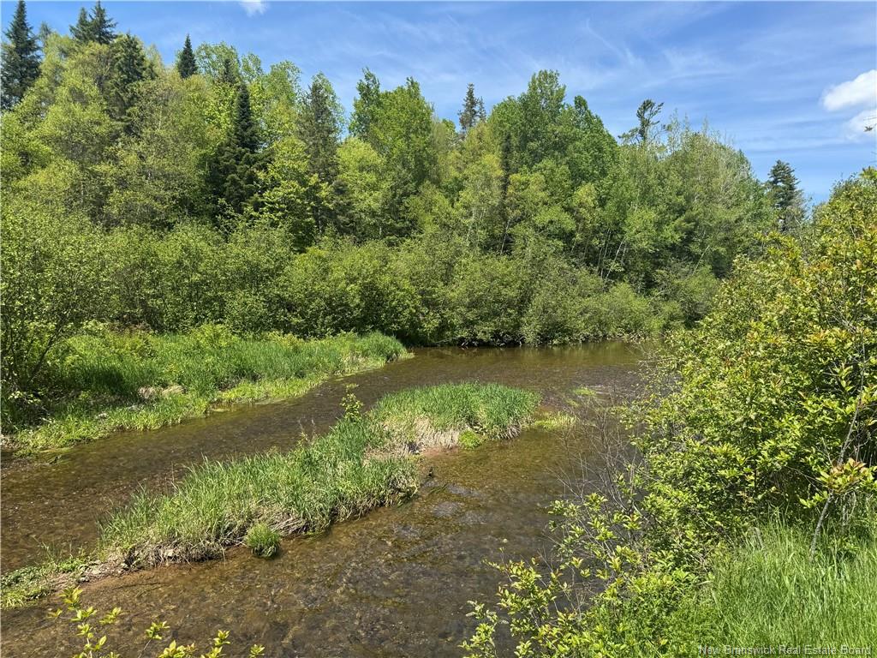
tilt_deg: -2.4
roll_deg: -0.8
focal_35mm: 24
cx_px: 438
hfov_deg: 71.6
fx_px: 608
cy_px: 329
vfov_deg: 56.8
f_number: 1.78
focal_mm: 6.76
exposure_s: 1/2331
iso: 80
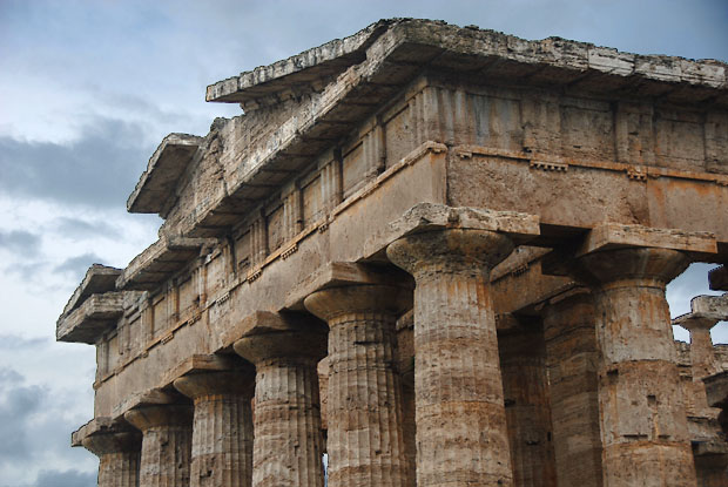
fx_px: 1579
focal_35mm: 78
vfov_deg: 17.5
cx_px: 364
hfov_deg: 26.0
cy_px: 244
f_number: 4.8
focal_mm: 52
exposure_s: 1/160
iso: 100
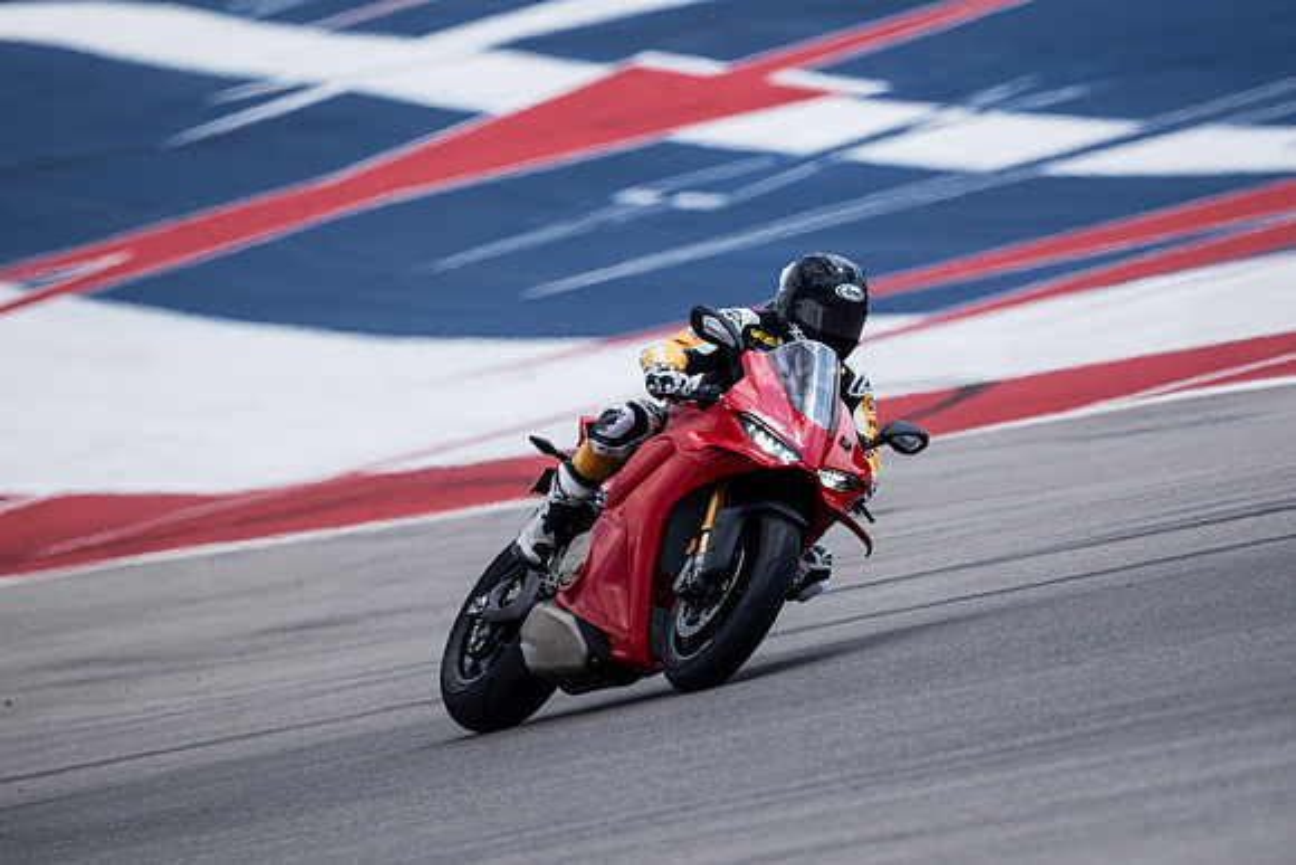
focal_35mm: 750
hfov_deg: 2.7
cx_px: 648
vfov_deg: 1.8
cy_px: 432
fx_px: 27005
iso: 500
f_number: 5.6
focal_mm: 500
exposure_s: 1/2500
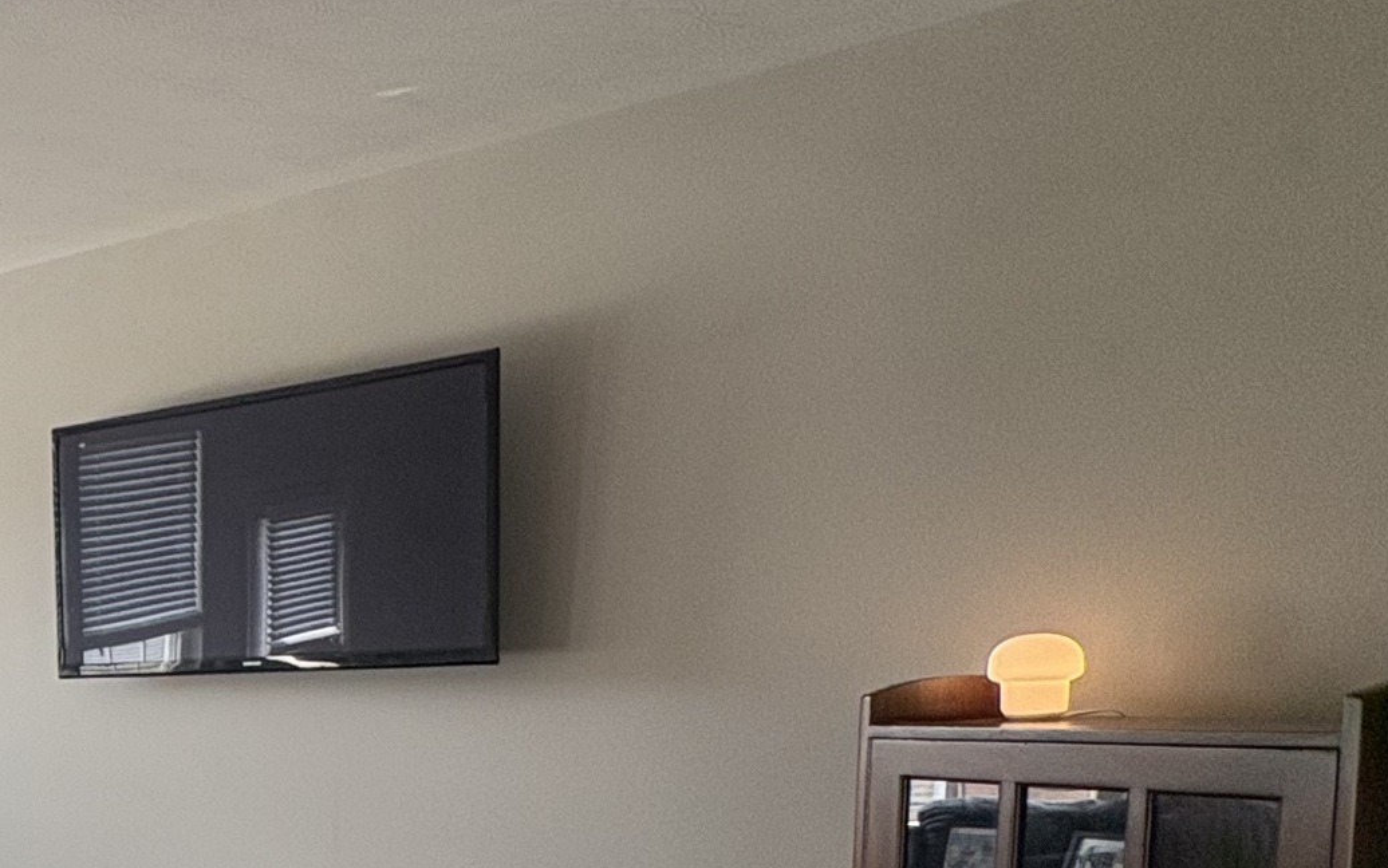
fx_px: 1665
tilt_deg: -6.5
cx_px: -493
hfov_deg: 32.0
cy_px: 871
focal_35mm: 44
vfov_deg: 27.5
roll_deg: +1.6
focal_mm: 2.22
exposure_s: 1/120
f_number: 2.2
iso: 80
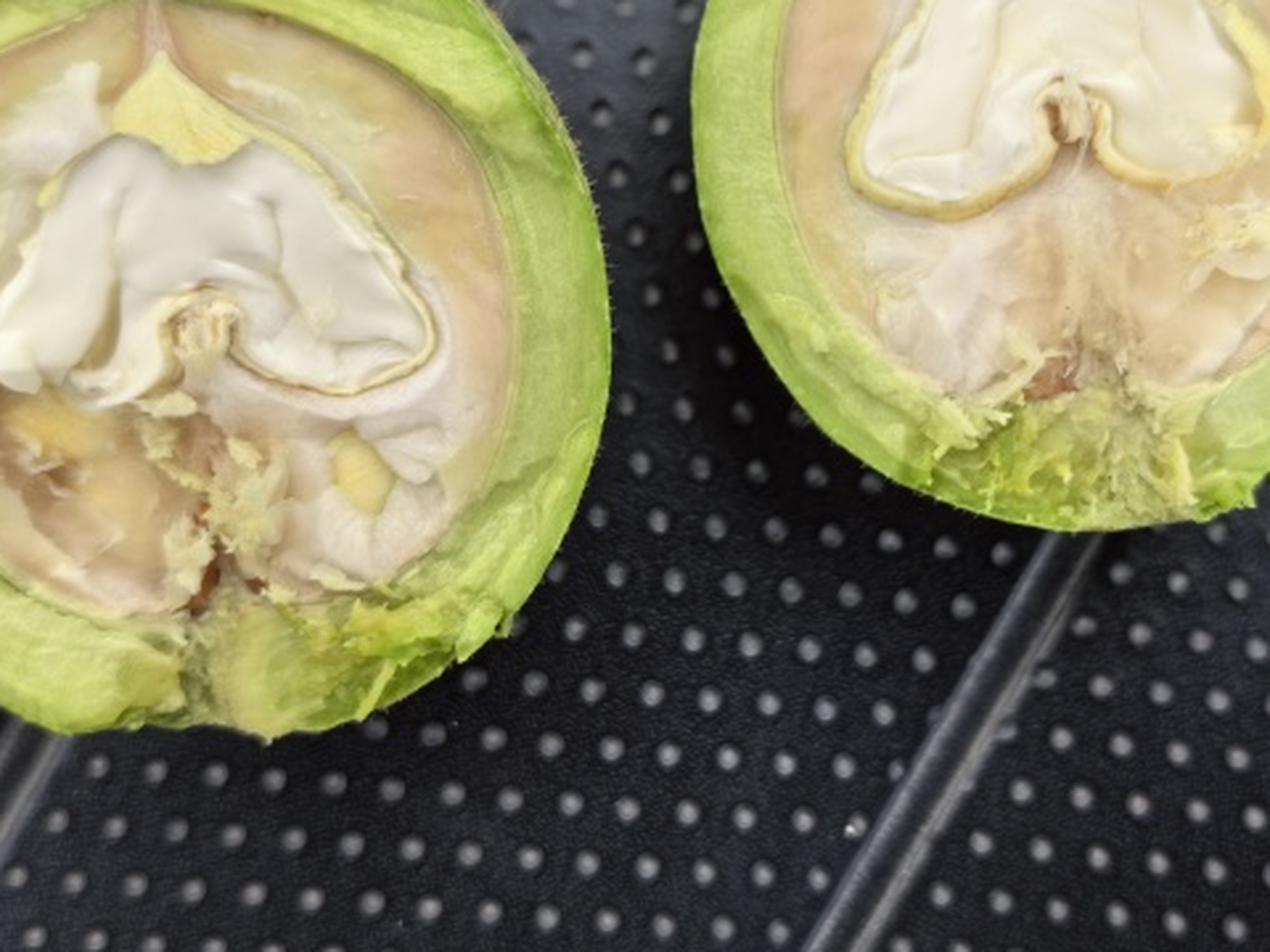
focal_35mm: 45
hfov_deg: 41.9
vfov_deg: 32.0
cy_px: 354
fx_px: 1651
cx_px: 749
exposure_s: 1/998
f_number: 2
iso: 50
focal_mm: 5.75
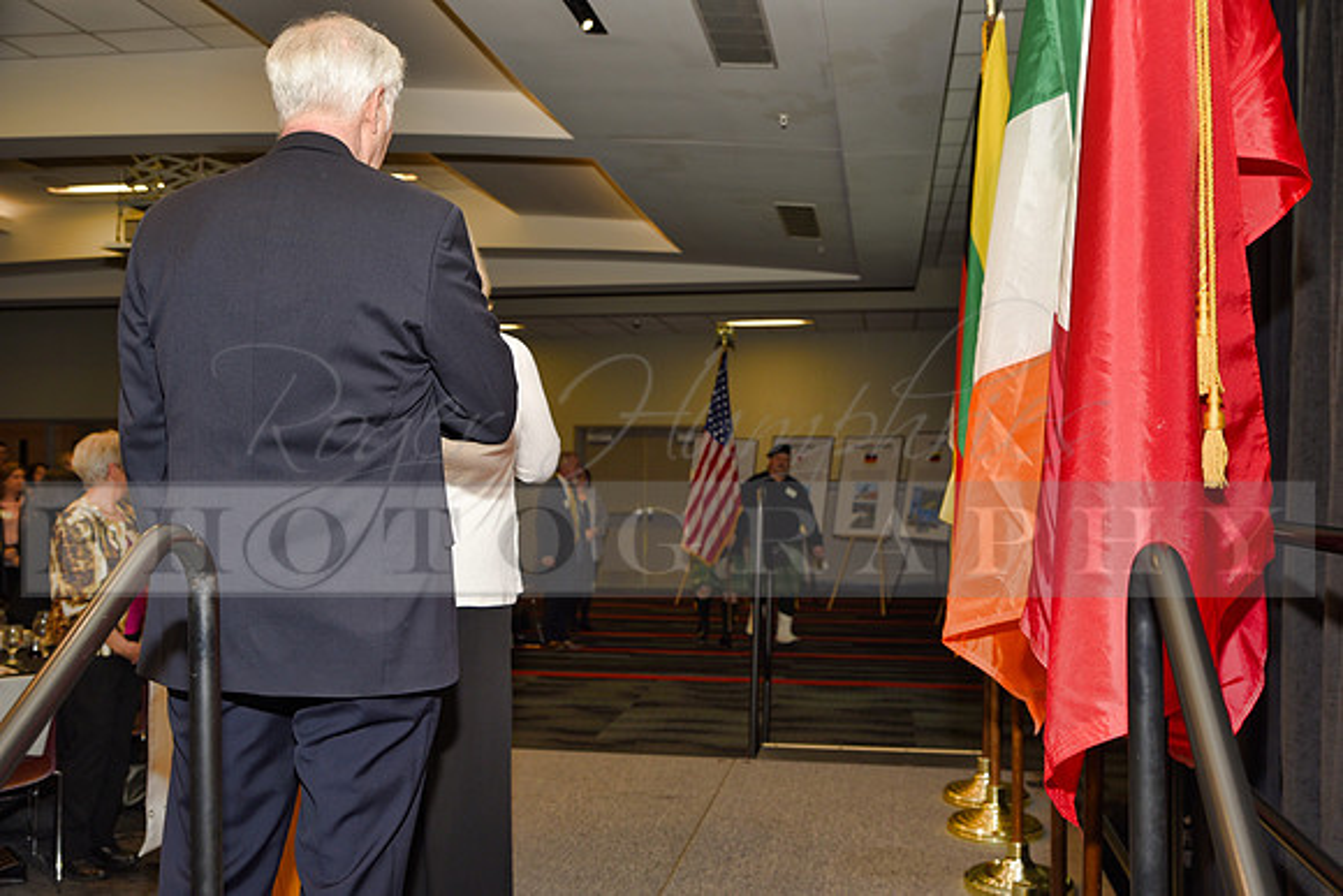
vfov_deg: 37.9
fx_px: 1306
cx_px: 672
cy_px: 448
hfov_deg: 54.4
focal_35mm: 35
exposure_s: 1/60
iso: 200
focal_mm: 35
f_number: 5
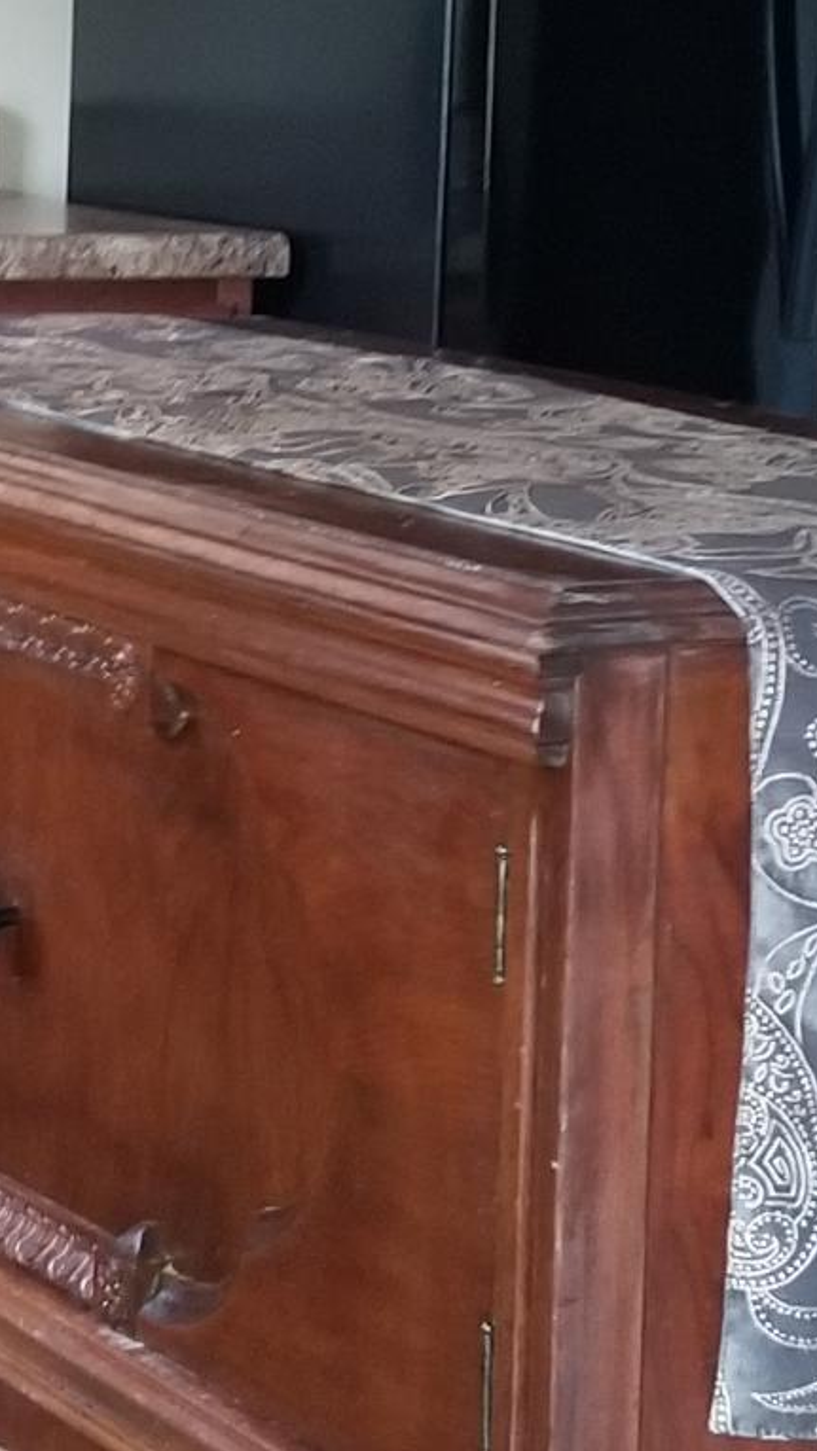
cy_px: 369
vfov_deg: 19.2
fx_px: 4274
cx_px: 288
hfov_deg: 10.9
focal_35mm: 111
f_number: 1.7
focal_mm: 4.25
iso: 200
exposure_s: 1/10
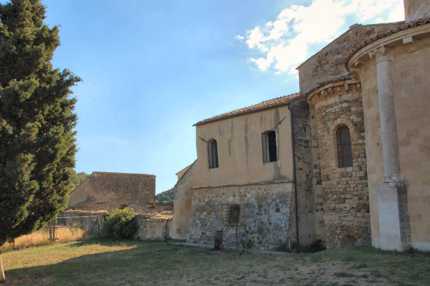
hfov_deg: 57.3
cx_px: 215
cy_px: 143
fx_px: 394
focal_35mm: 33
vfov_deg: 39.9
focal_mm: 22
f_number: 19
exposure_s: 1/90
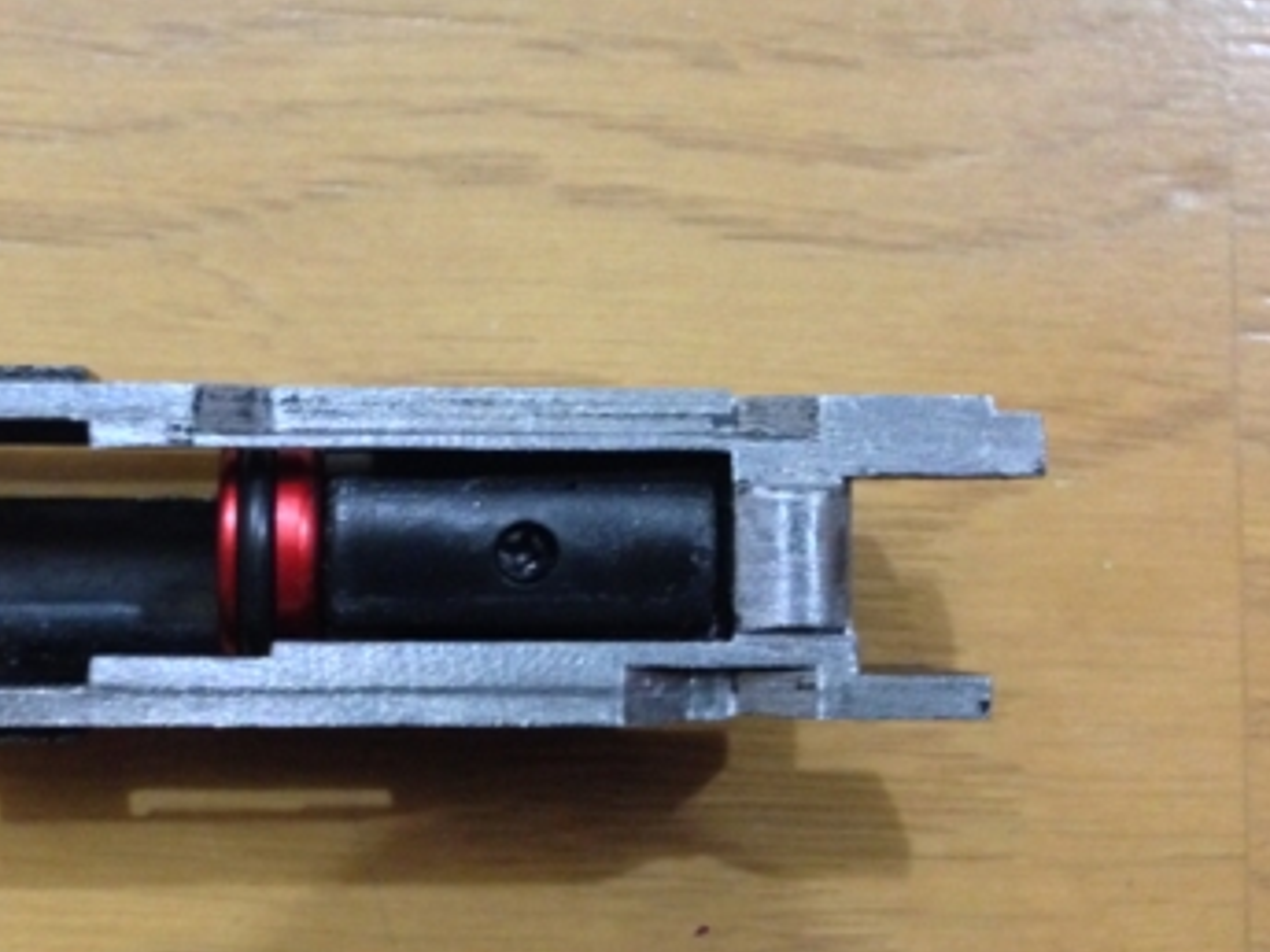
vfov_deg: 30.3
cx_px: 377
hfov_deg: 39.0
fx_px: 1761
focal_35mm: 48
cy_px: 489
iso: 640
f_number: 2.4
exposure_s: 1/15
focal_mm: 4.12
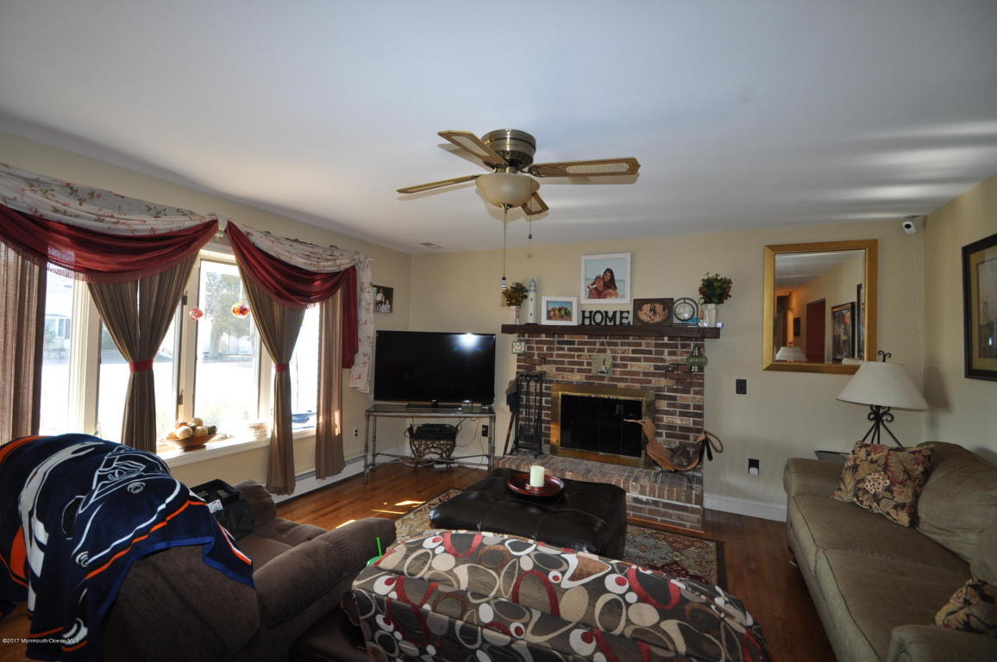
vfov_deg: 77.2
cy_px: 331
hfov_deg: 100.5
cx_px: 498
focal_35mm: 15
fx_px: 415
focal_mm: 10
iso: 400
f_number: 5
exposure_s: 1/100
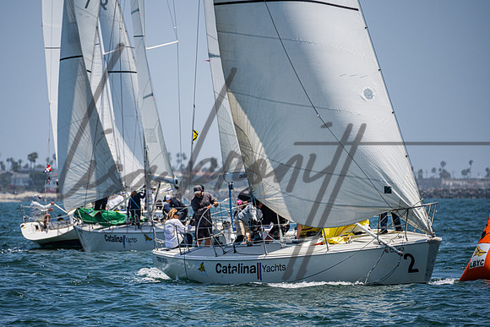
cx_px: 214
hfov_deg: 4.4
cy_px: 184
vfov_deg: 3.0
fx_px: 6315
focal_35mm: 464
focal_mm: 400
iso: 400
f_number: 8
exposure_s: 1/2000
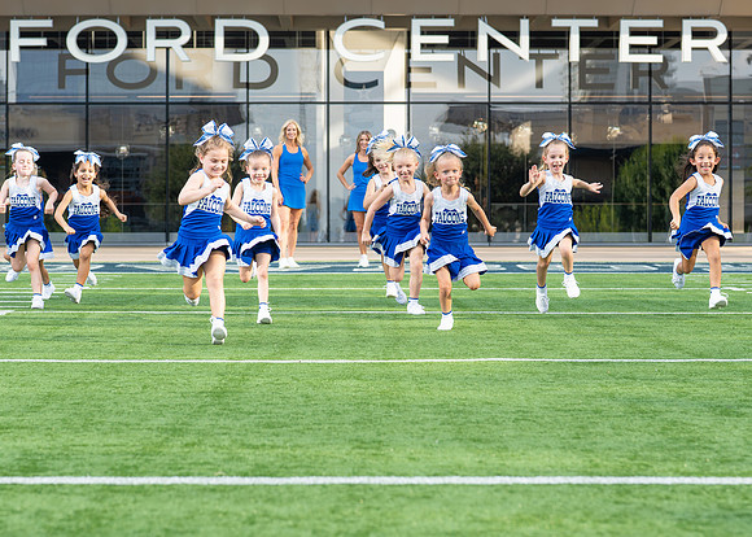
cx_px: 330
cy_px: 266
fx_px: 2278
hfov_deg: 18.7
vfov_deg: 13.4
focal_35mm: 107
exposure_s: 1/1000
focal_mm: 50
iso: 125
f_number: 2.8
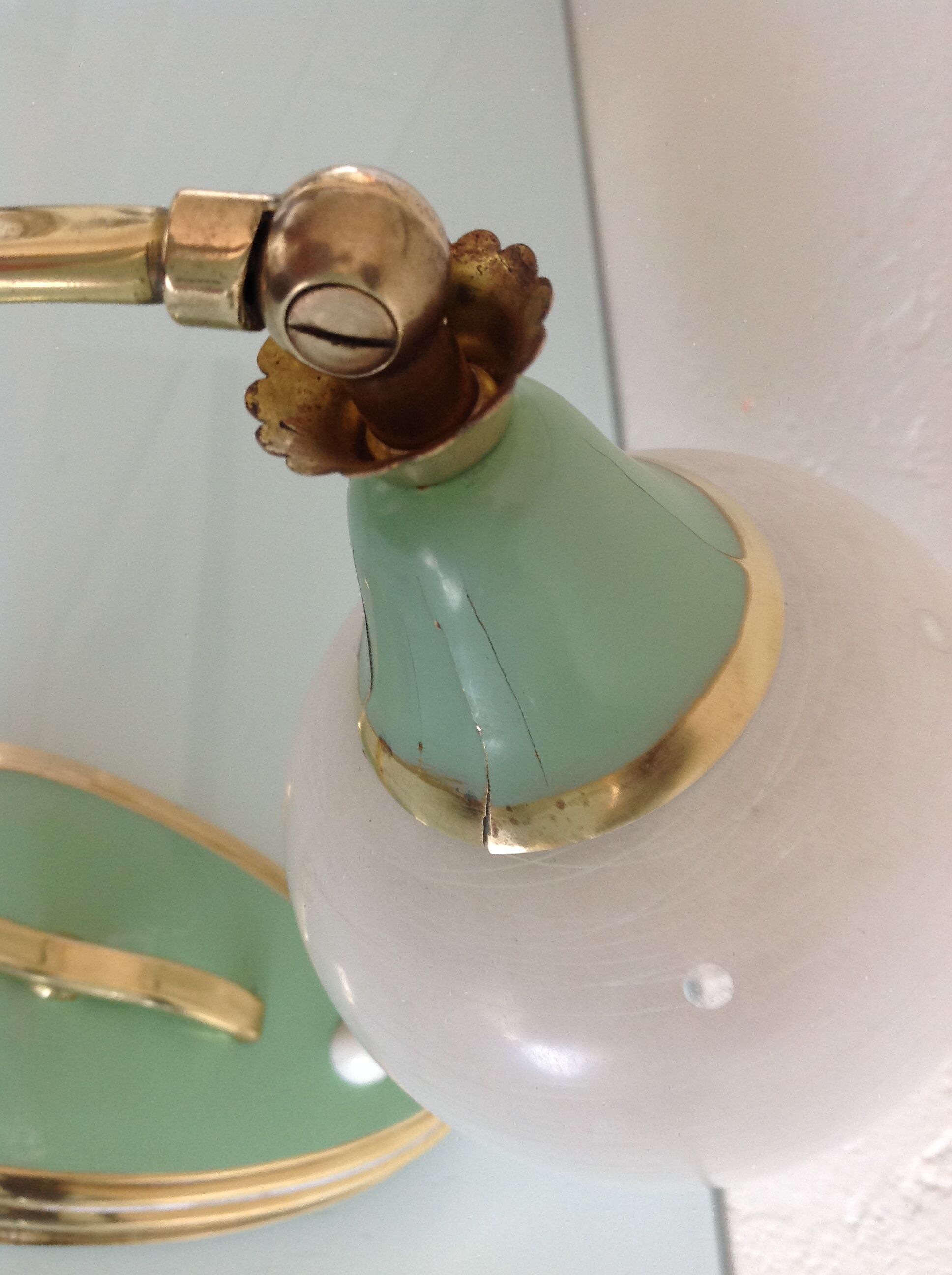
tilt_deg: -51.0
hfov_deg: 40.6
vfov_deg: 52.7
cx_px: 476
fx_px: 1287
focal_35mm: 35
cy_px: 638
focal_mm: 4.28
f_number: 2.4
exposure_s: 1/15
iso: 100
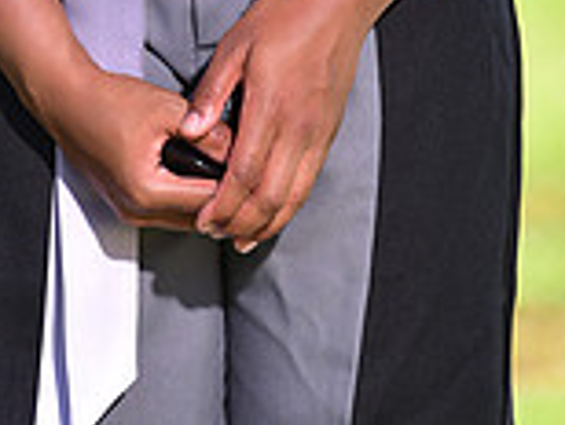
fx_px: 11819
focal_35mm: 723
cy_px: -634
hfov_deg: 2.7
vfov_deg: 2.1
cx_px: 215
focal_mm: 200
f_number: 4.5
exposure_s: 1/250
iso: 100
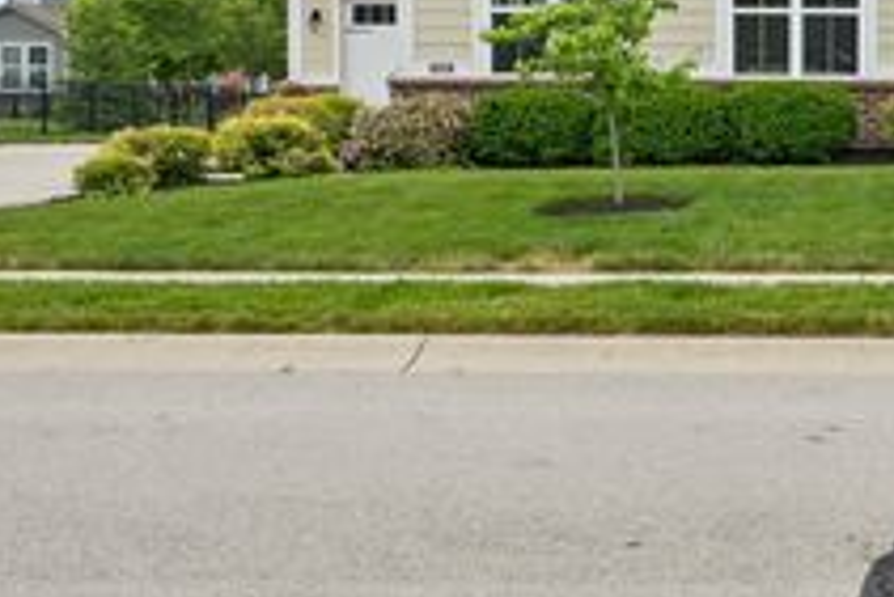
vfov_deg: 19.0
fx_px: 1764
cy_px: 100
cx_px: 1042
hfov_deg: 25.8
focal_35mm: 71
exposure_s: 1/80
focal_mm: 30
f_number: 8
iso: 100
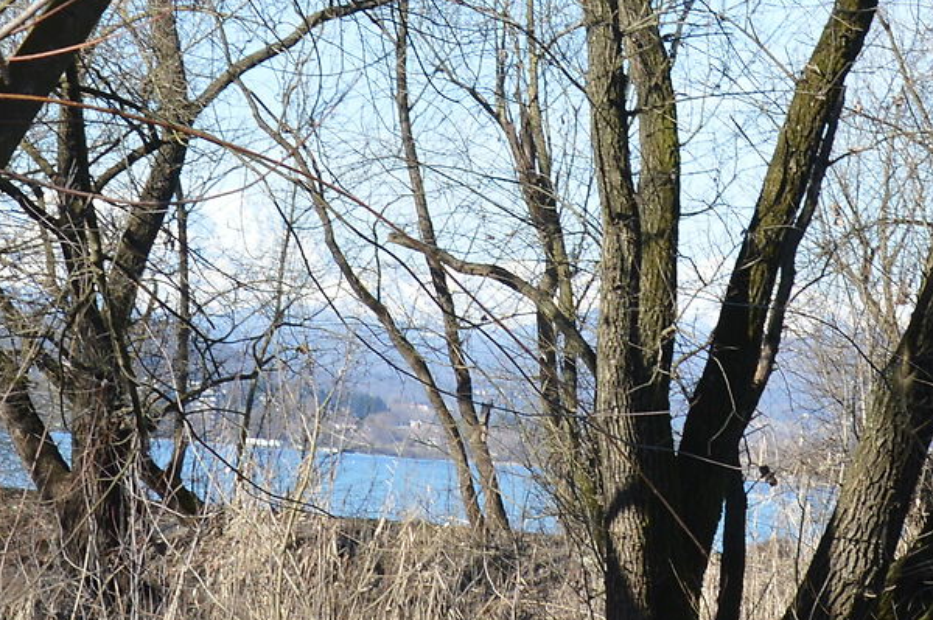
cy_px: 90
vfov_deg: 9.5
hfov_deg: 14.2
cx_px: 619
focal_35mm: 144
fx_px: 3729
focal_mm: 24
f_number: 7.1
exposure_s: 1/200
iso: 100
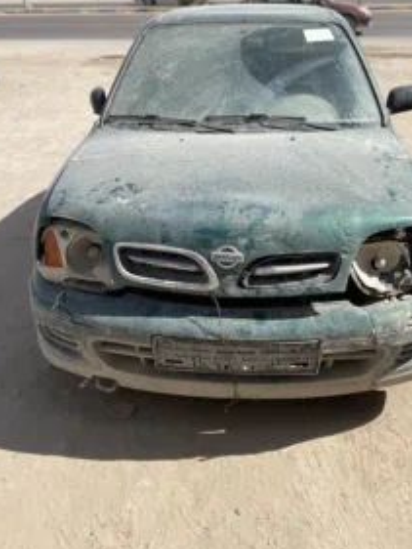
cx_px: 221
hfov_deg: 38.7
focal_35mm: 37
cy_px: 201
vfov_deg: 49.6
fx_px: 587
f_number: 1.8
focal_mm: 4.25
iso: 32
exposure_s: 1/3984
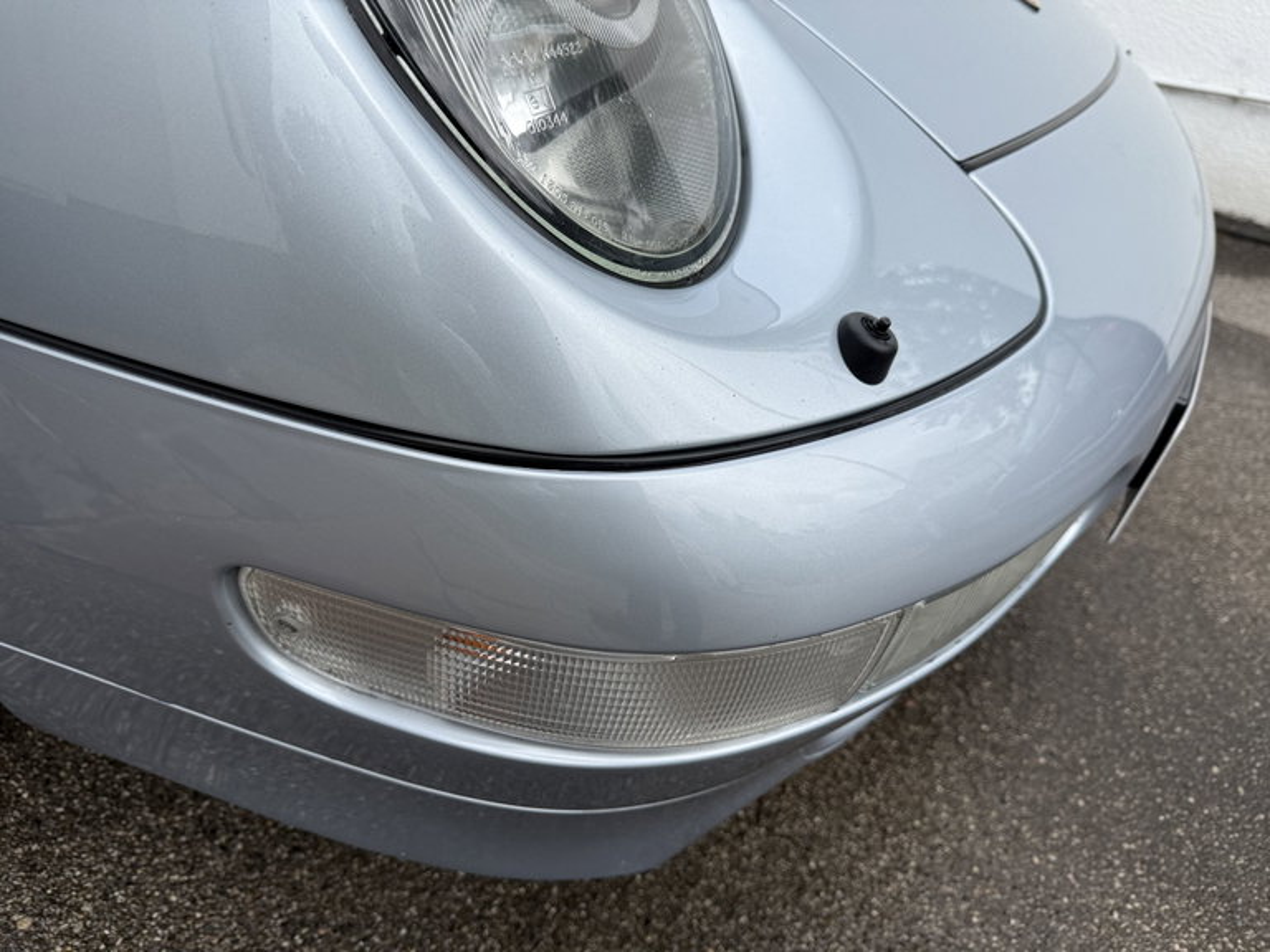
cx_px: 635
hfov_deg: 71.6
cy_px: 476
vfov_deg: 56.8
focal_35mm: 24
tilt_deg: -36.1
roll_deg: -7.2
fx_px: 881
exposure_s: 1/2525
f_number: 1.78
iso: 80
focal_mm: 6.76
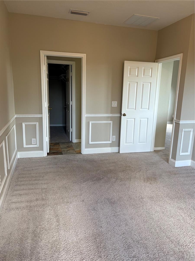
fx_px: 195
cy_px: 130
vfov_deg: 67.3
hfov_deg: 53.1
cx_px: 98
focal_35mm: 26
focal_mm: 5.96
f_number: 1.6
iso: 125
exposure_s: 1/120
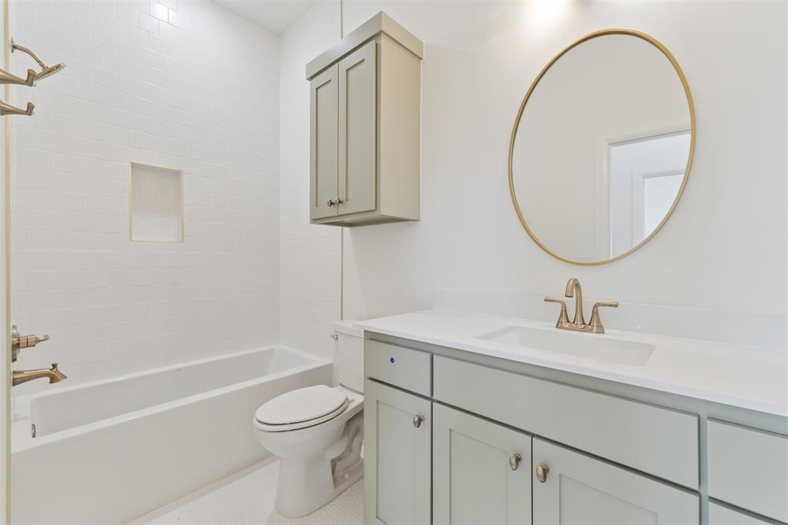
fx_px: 328
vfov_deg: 77.3
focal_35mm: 15
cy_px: 262
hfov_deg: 100.4
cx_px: 394
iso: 100
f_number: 8
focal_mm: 10
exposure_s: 1/40
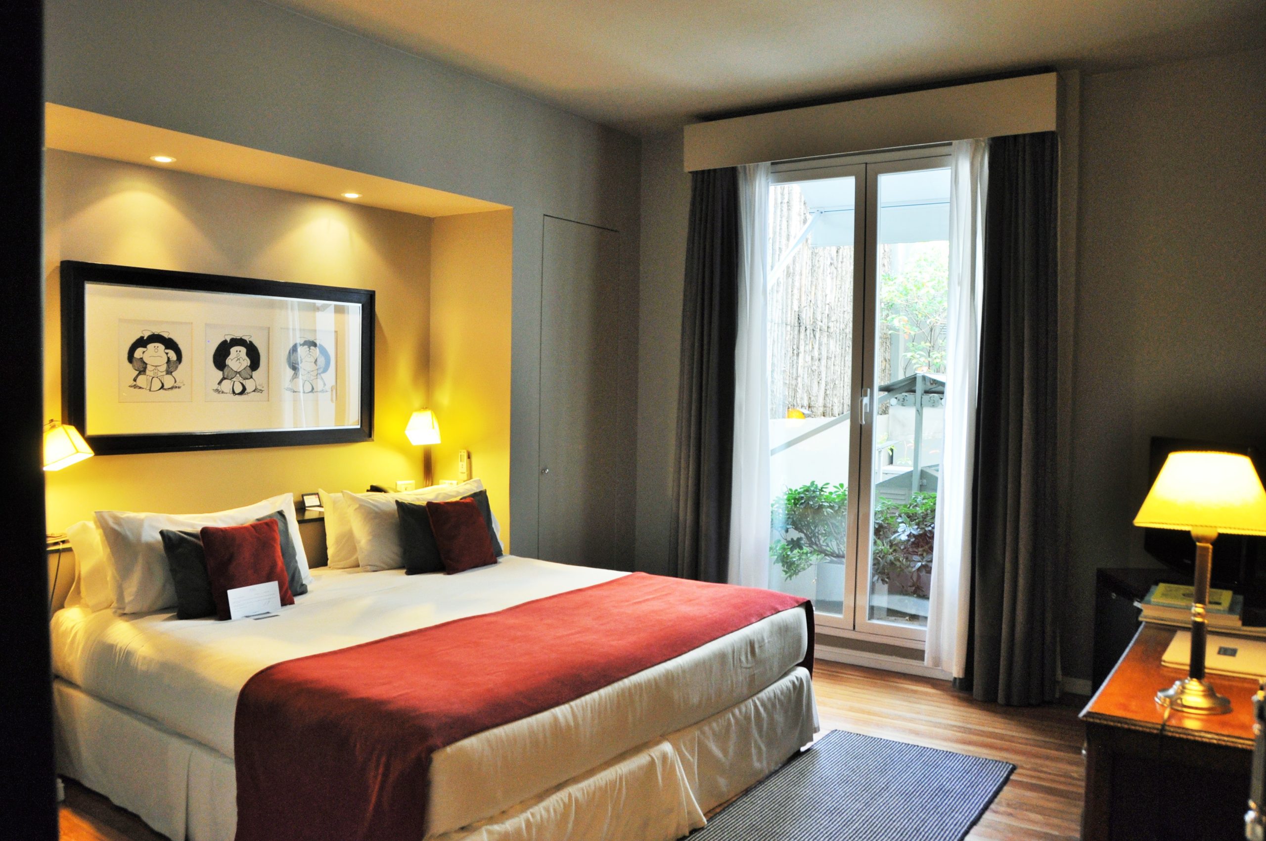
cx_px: 633
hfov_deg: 67.4
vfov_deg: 47.8
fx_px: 948
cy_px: 420
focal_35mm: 27
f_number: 5.6
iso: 400
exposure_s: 1/30
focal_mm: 18
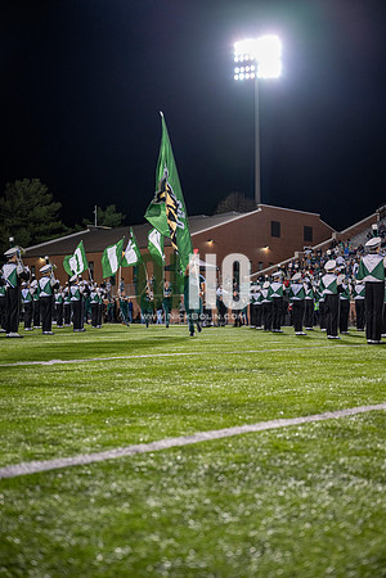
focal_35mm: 47
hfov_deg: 28.6
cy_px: 289
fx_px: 756
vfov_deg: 41.9
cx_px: 193
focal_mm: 47
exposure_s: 1/500
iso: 1250
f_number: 3.2
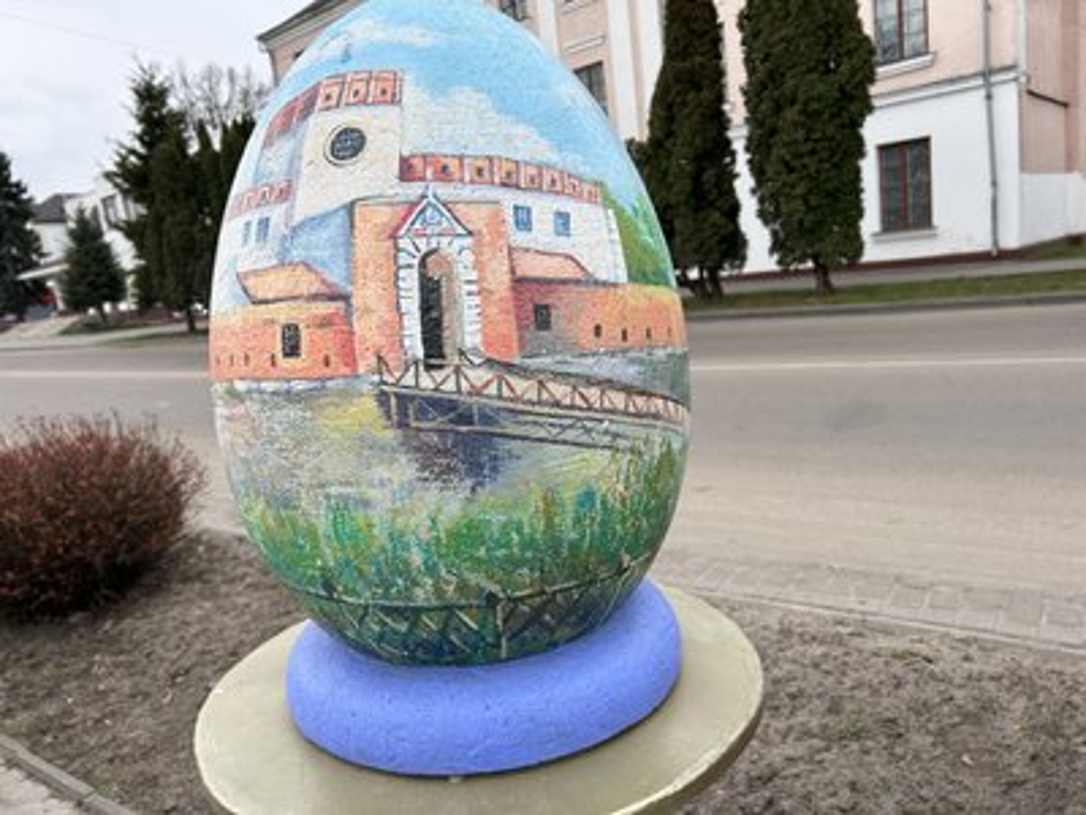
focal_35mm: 26
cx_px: 543
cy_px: 408
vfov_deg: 53.1
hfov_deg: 67.3
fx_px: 816
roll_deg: +7.4
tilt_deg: -8.9
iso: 50
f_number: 1.5
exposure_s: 1/1395
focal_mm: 5.7
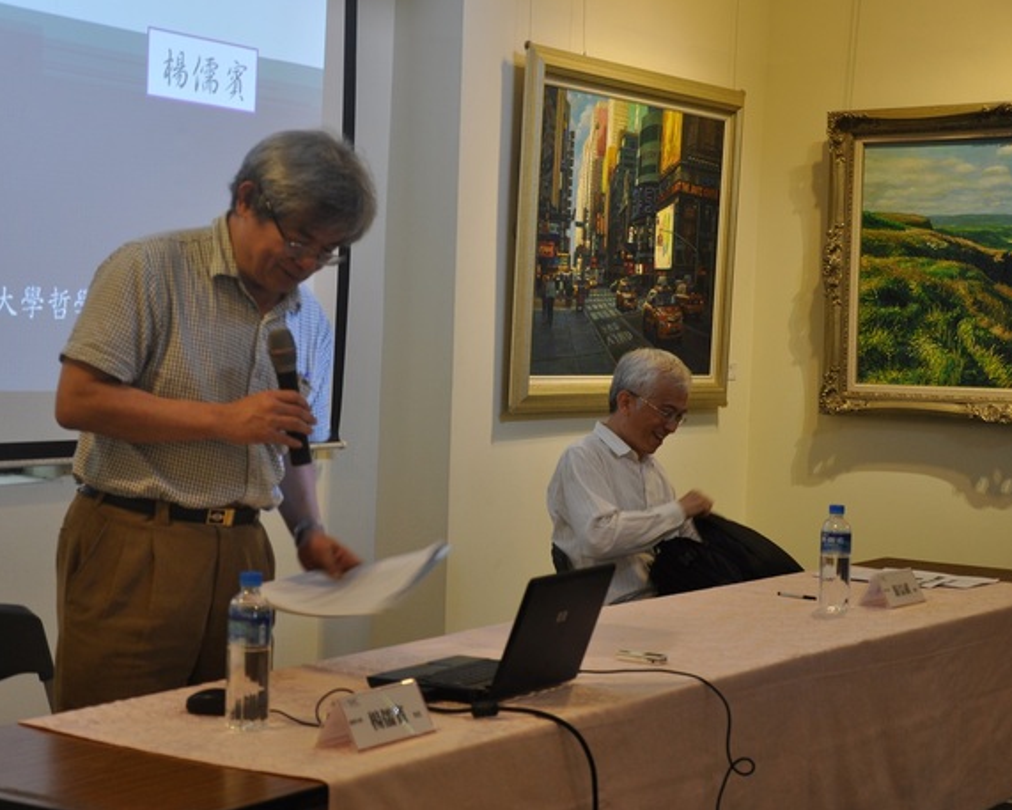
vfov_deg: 22.2
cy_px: 403
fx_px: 2067
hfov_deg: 27.5
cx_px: 411
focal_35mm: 69
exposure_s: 1/15
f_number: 4.5
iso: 450
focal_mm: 40
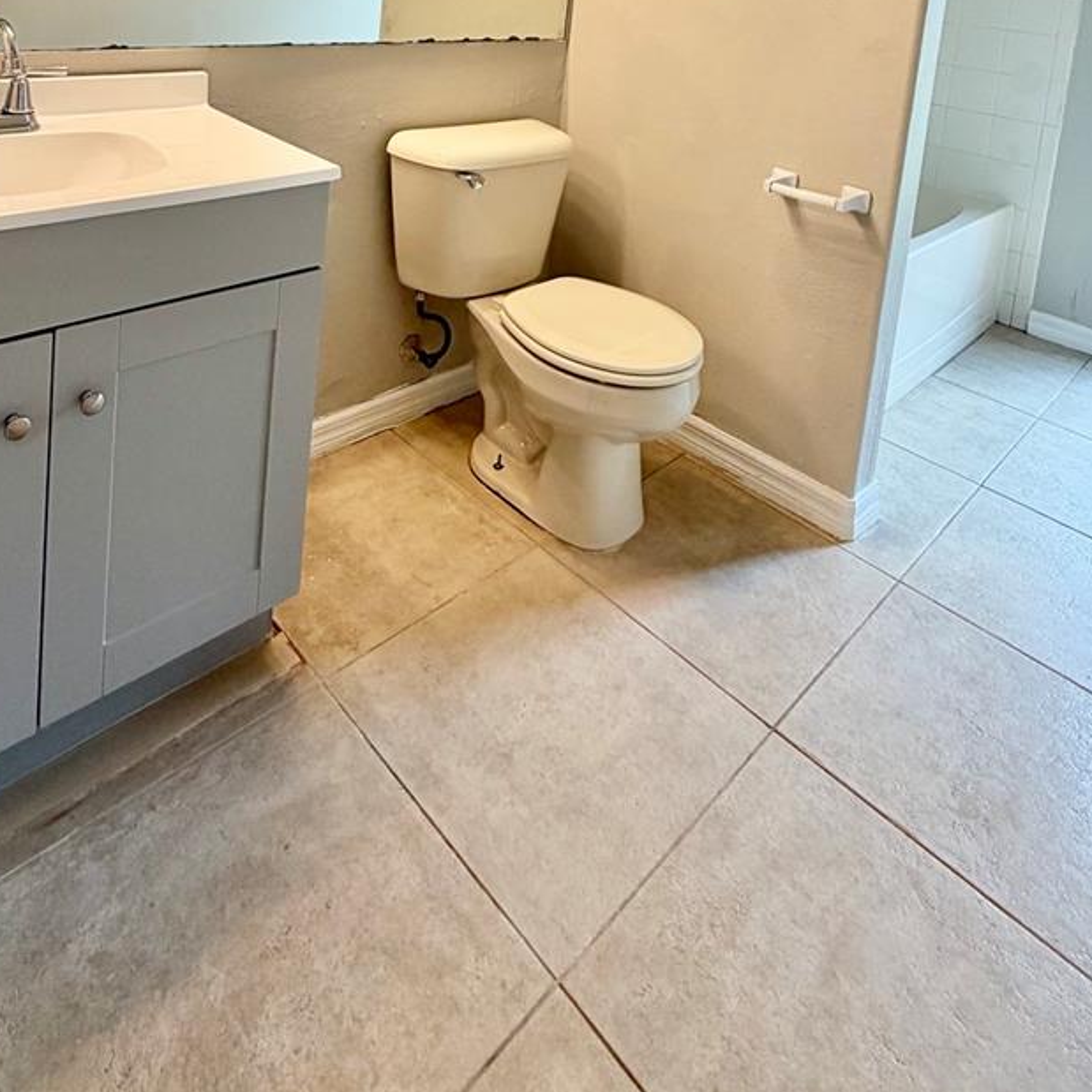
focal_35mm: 24
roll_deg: -6.8
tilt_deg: -7.0
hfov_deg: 64.9
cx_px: 487
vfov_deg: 53.8
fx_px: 857
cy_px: 48
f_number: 2.2
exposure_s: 1/120
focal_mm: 2.22
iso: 100
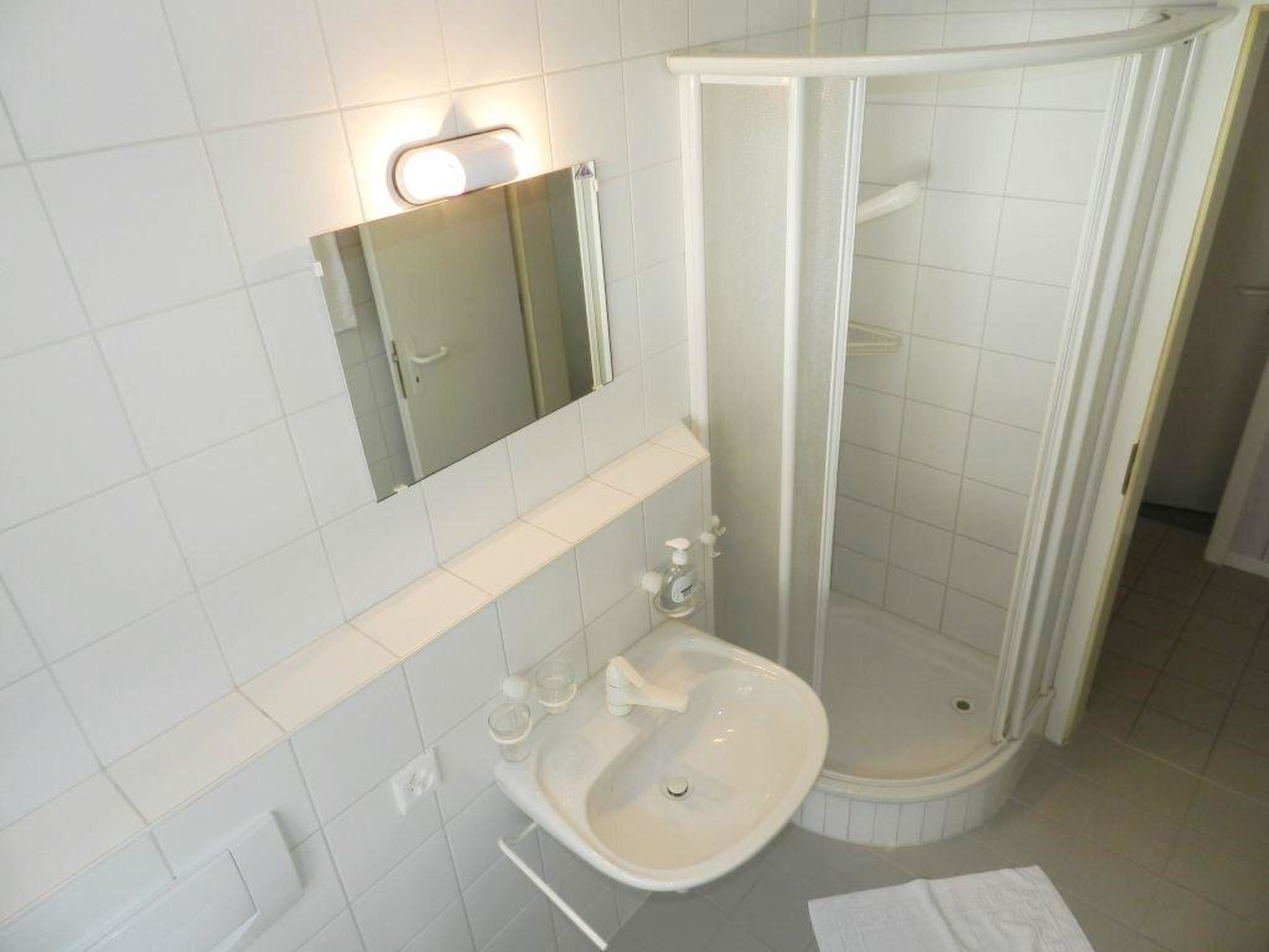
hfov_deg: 73.9
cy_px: 476
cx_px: 634
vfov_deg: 58.9
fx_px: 843
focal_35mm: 23
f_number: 3.4
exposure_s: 1/80
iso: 160
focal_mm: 4
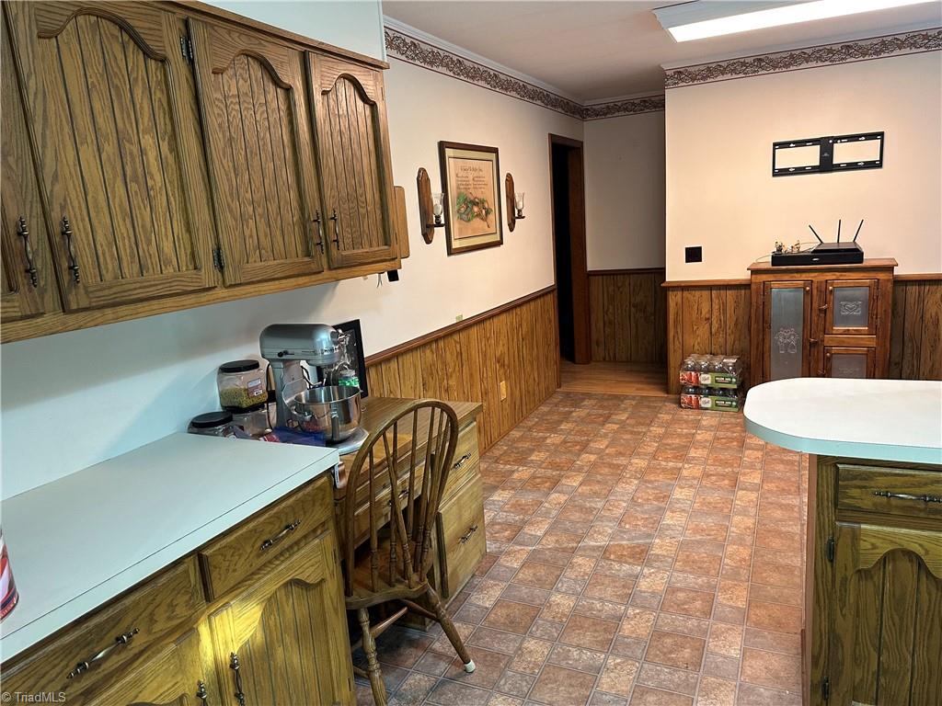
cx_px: 471
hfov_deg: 71.6
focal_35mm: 24
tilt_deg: -12.3
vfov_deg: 56.8
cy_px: 353
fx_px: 653
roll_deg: +4.6
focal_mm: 6.86
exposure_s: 1/60
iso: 250
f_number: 1.78
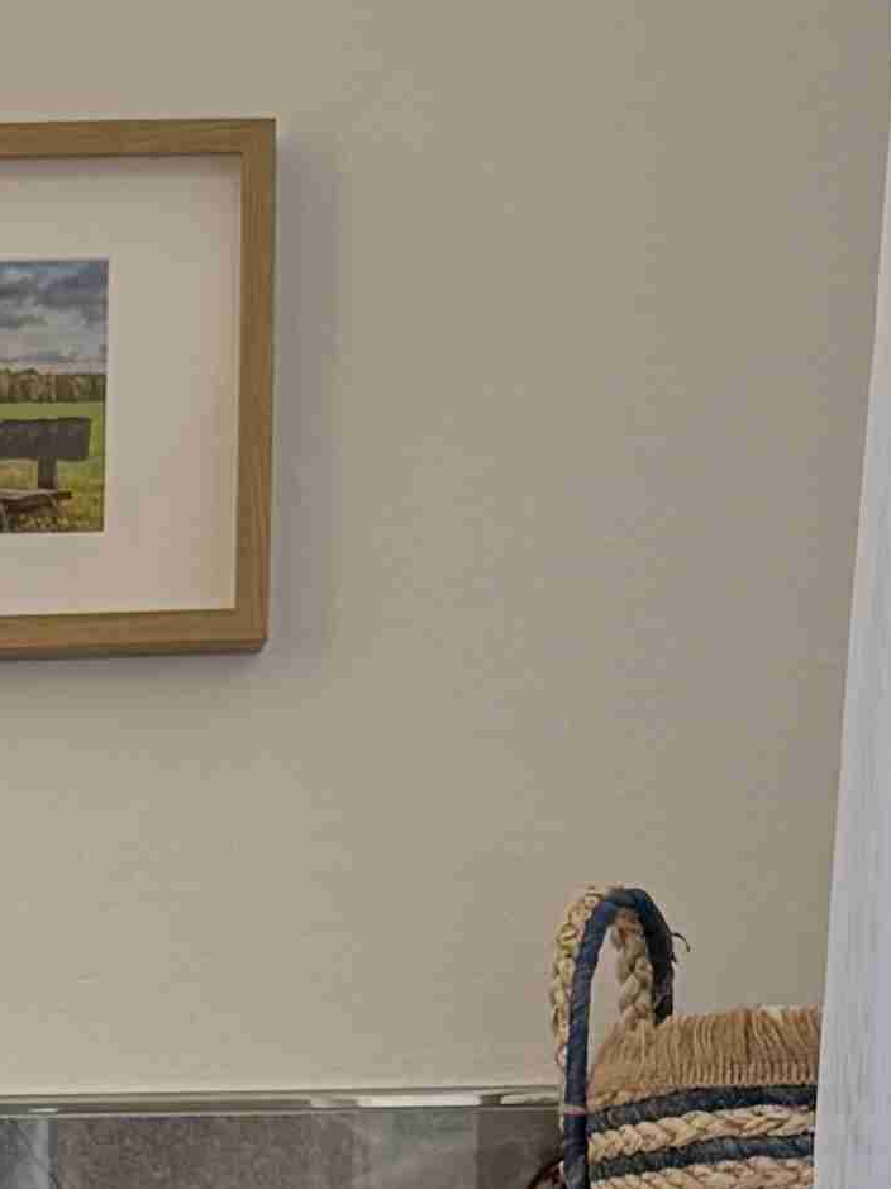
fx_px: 5012
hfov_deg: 9.7
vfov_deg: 12.6
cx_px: -592
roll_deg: -0.1
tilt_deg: -4.7
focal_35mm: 146
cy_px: 2006
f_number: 1.78
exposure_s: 1/121
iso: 160
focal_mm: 6.76
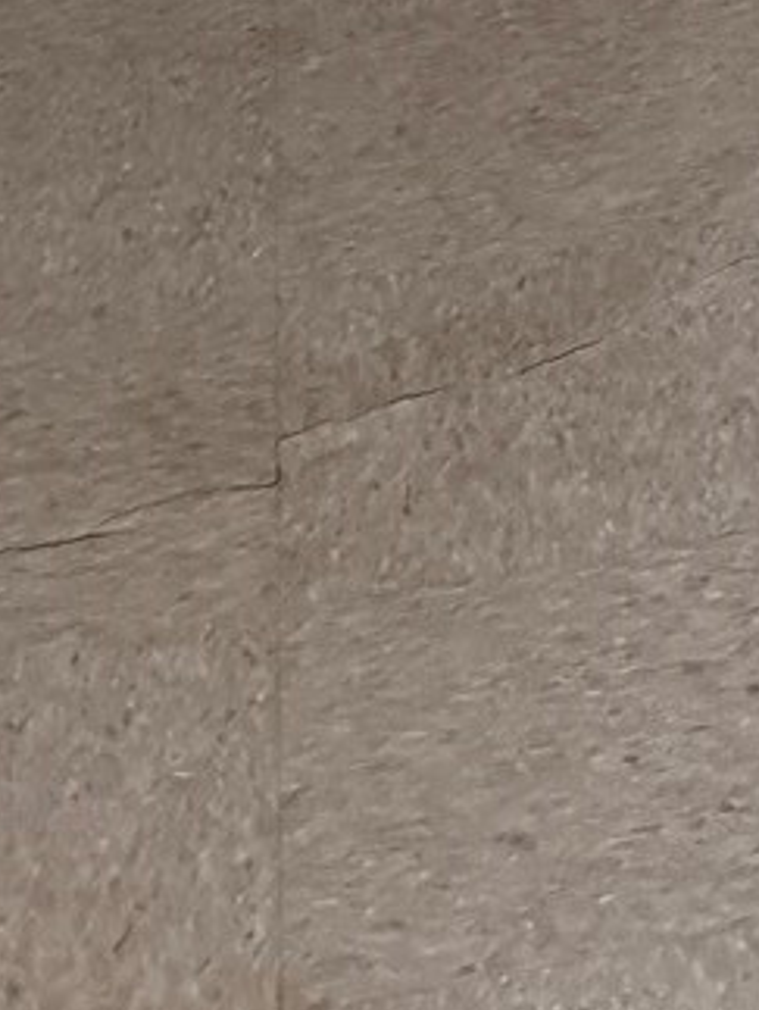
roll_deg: -0.9
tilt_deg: -3.2
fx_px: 4435
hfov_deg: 8.9
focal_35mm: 152
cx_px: 1749
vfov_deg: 10.0
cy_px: -1920
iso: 500
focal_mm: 6.76
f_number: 1.78
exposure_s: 1/60
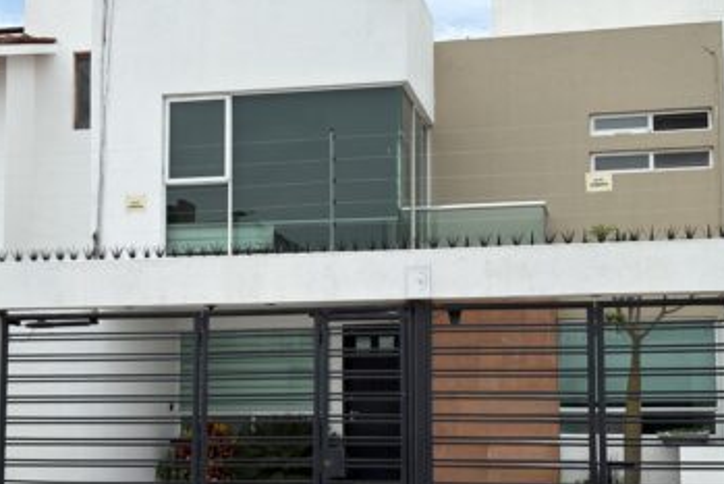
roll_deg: -0.3
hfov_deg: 32.4
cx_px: 336
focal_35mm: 62
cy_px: 303
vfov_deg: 21.9
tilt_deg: +6.6
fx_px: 1247
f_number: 1.6
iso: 32
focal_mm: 5.96
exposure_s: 1/2994
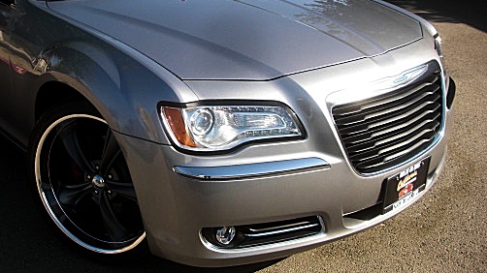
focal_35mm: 50
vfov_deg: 23.8
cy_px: 97
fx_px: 645
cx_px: 178
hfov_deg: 41.0
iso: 50
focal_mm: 6.3
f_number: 2.8
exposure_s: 1/500
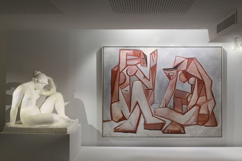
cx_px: 121
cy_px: 80
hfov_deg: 55.8
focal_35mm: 34
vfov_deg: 38.8
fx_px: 228
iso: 2000
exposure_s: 1/15
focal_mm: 34
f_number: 8
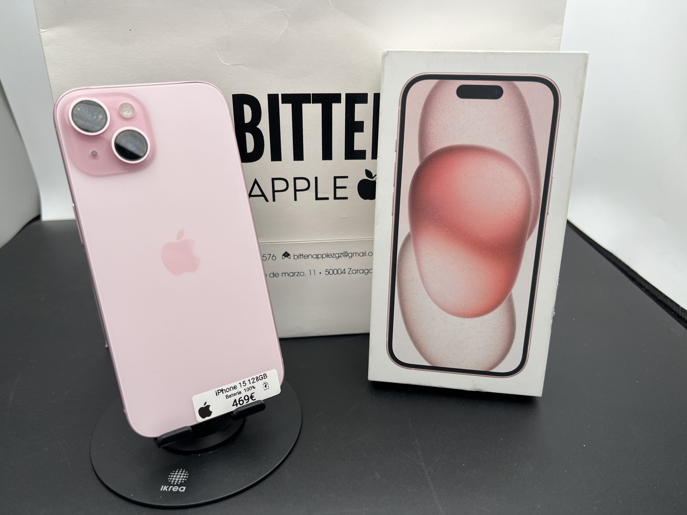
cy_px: 258
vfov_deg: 53.1
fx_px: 516
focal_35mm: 26
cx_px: 344
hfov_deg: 67.3
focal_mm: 5.7
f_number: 1.5
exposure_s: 1/541
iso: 50
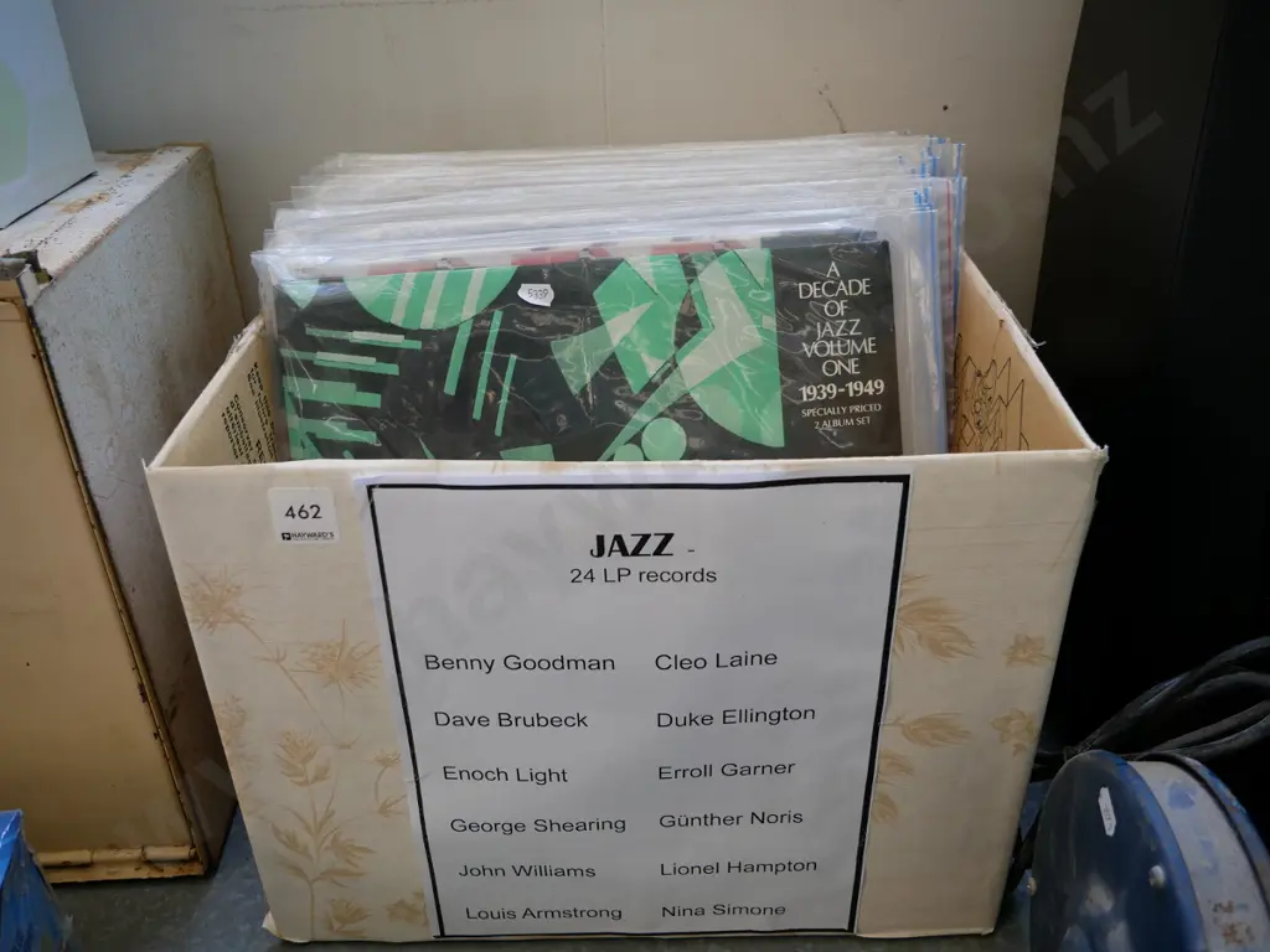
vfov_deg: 46.8
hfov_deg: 60.0
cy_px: 476
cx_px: 635
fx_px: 1101
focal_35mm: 30
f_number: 4
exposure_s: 1/60
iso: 320
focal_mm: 15
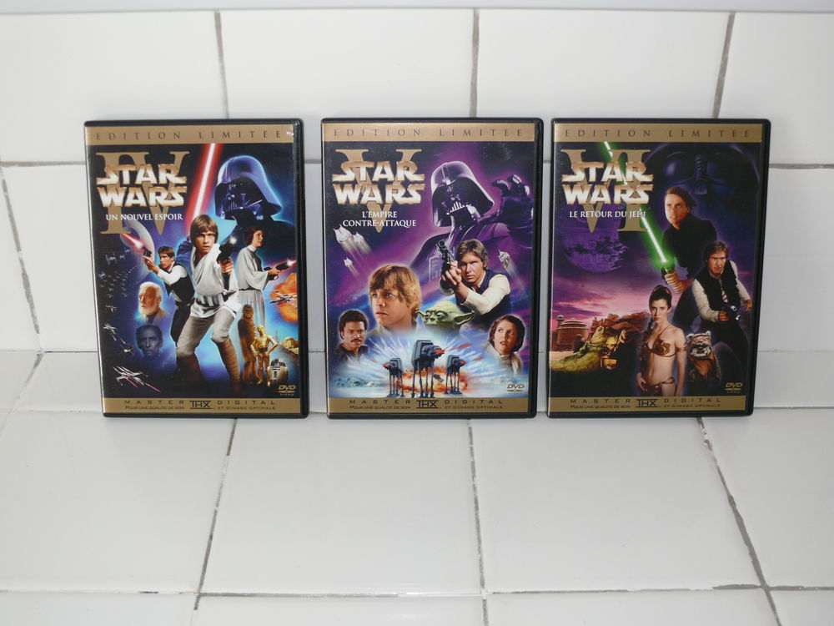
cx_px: 417
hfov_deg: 45.8
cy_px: 313
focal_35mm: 41
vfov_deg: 35.1
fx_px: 988
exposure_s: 1/30
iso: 100
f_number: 2.8
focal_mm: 8.4
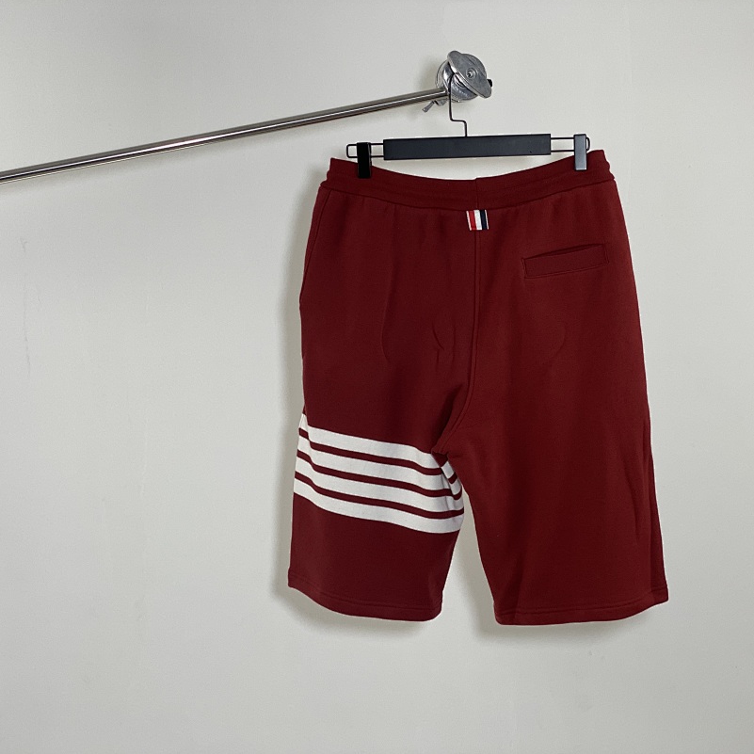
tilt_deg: -6.8
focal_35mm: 62
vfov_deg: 27.7
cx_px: 448
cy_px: 377
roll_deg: -0.6
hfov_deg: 27.7
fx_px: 1528
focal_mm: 6
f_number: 2
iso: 40
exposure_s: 1/122
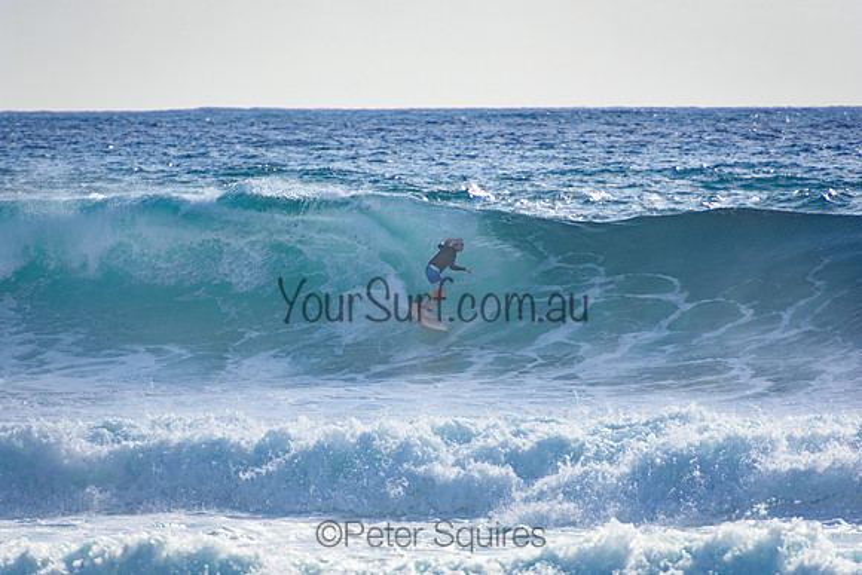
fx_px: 14369
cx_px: 431
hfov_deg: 3.4
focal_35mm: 600
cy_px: 288
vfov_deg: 2.3
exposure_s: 1/2000
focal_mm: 400
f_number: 5.6
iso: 320
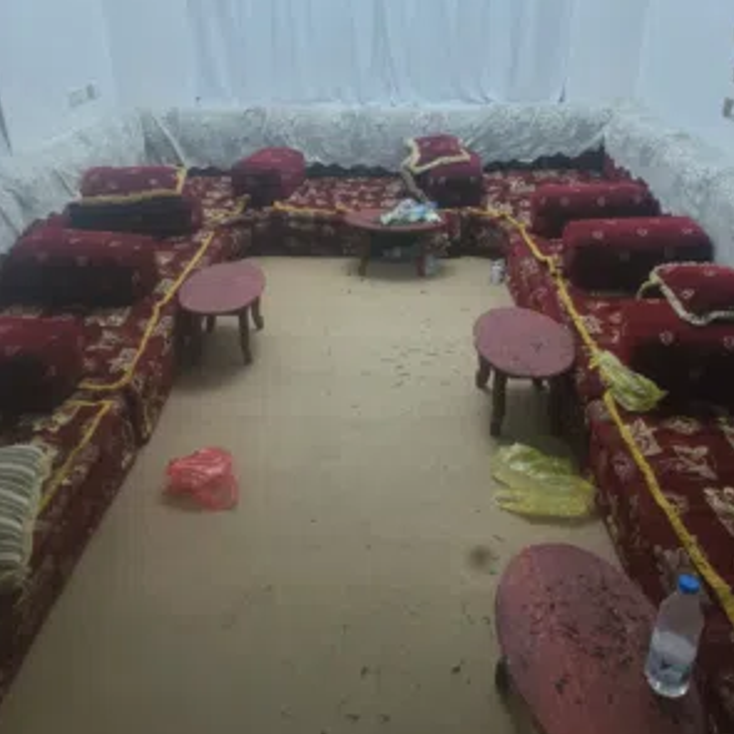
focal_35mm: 30
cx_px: 366
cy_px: 296
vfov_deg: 53.7
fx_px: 720
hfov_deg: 54.0
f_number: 1.8
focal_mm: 7
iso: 400
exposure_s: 1/39
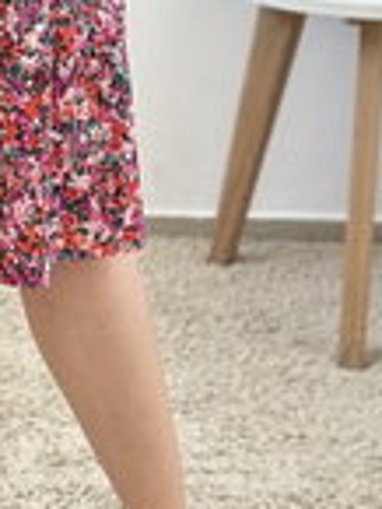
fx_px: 2586
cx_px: -95
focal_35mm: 176
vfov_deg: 10.9
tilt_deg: -19.8
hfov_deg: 8.3
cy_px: -167
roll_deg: -0.9
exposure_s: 1/60
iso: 160
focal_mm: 6.86
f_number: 1.78
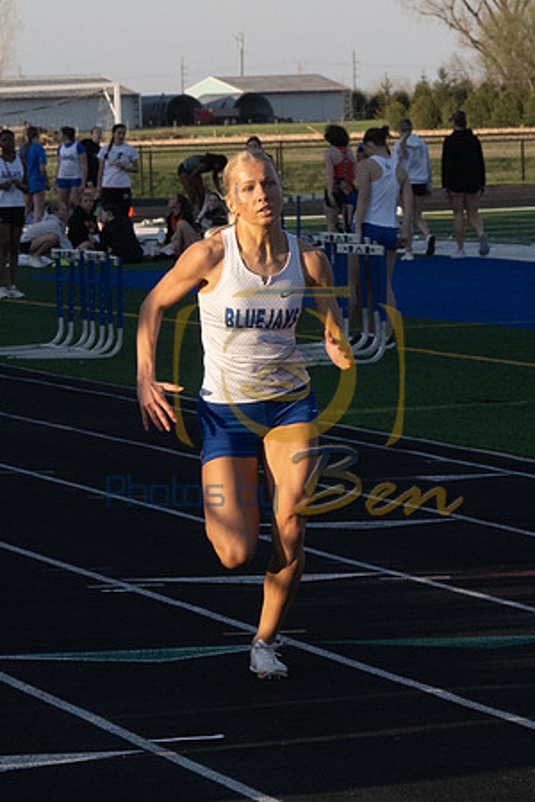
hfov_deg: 4.7
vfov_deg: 7.0
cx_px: 275
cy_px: 250
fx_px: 6556
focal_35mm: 294
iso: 1000
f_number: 10
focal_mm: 77
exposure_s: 1/1000
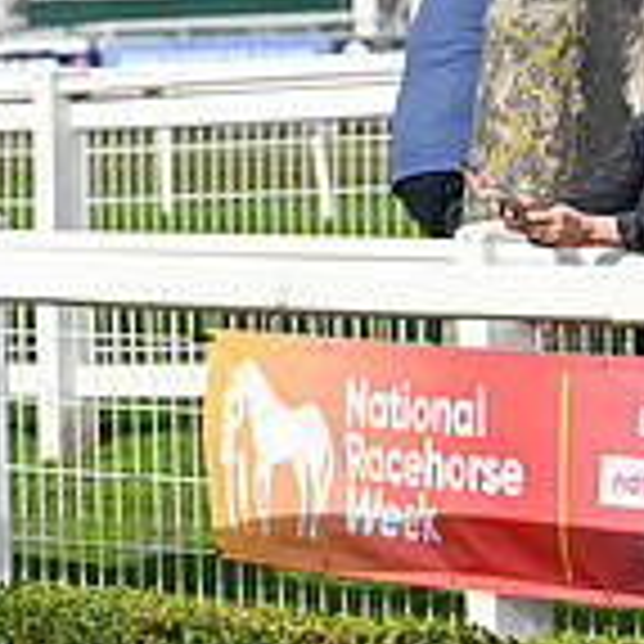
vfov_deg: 4.2
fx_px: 8735
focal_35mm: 415
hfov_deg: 4.2
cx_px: -626
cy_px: 182
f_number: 5
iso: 500
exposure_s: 1/5000
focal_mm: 120
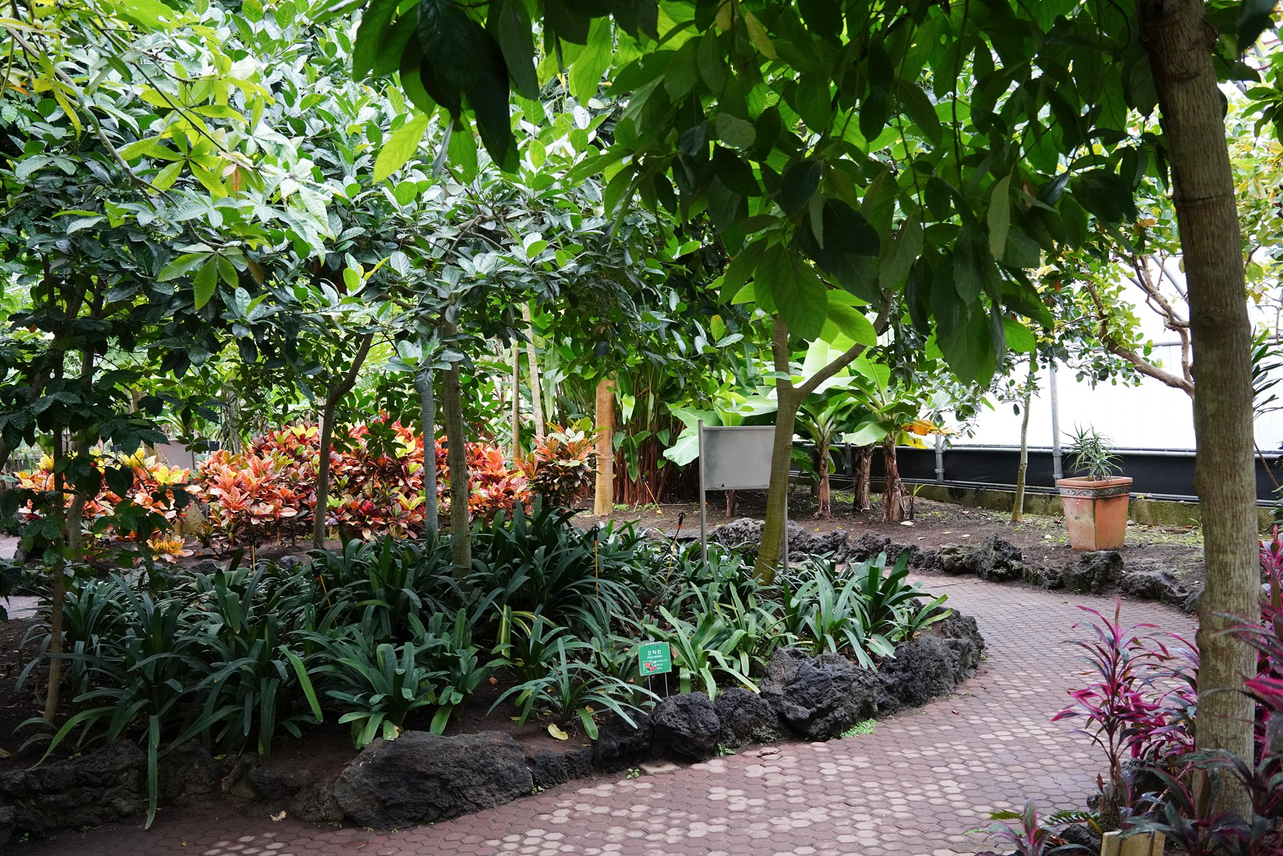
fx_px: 1247
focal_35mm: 35
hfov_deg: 54.4
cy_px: 428
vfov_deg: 37.9
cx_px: 642
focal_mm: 35
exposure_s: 1/100
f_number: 5.6
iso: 4000
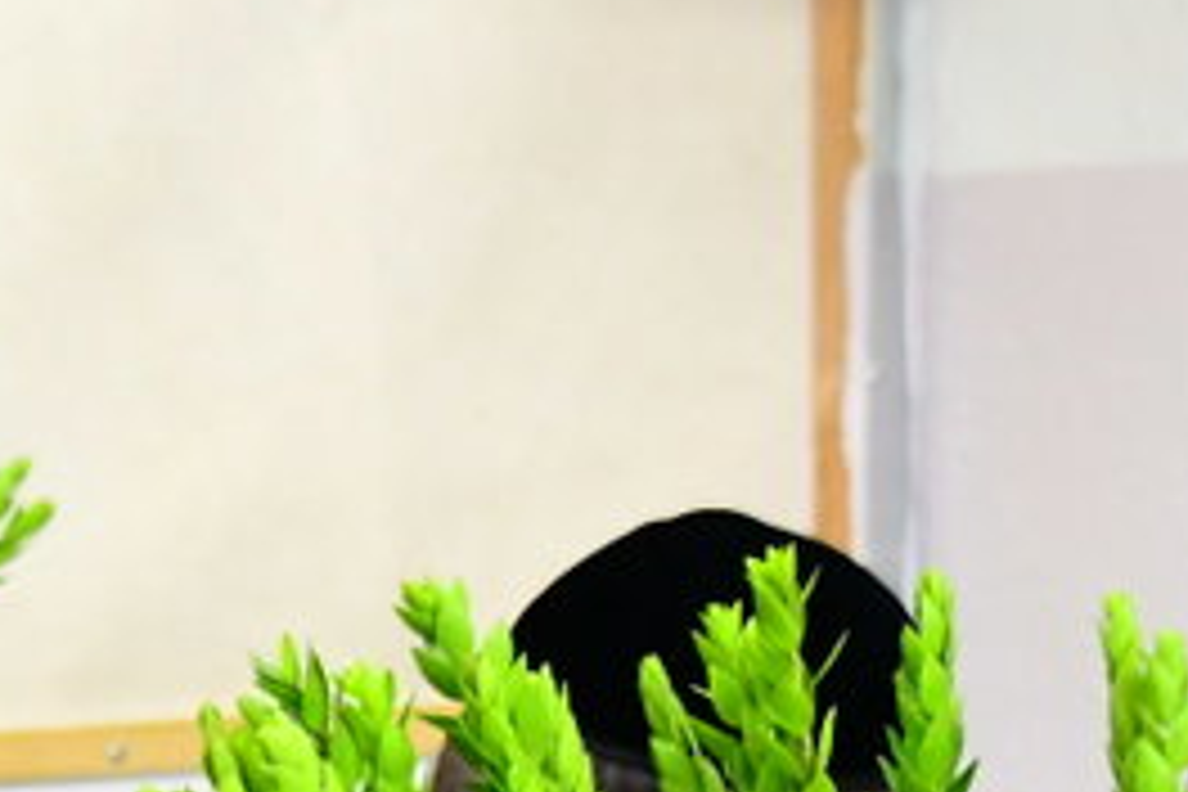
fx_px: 8414
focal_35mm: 255
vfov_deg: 5.4
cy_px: 1091
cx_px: -706
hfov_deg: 7.9
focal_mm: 48
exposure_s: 1/160
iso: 3200
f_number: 5
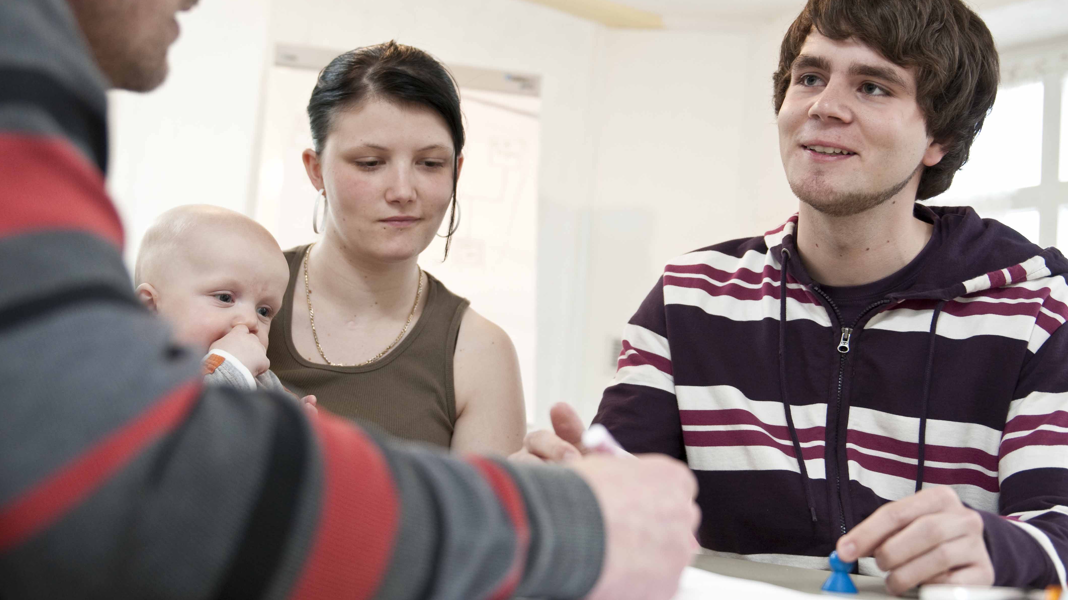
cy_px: 280
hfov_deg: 40.6
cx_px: 533
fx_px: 1444
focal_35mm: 51
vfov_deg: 23.5
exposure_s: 1/60
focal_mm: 32
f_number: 2.8
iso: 400
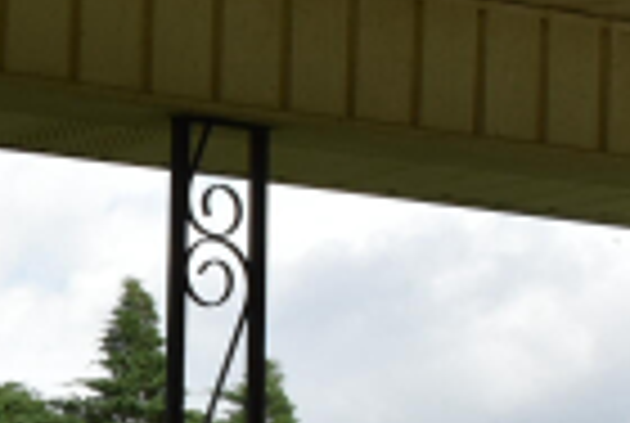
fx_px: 2806
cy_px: 675
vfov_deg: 8.4
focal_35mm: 160
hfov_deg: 11.7
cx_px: -540
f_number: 10
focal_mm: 20
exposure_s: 1/400
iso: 250
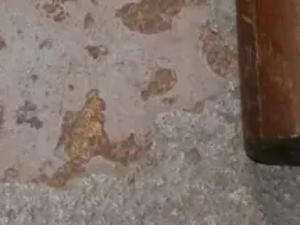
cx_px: -193
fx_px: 3787
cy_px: -160
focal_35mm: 437
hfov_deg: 4.5
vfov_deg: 3.4
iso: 3200
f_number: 5.6
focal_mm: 46
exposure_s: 1/125
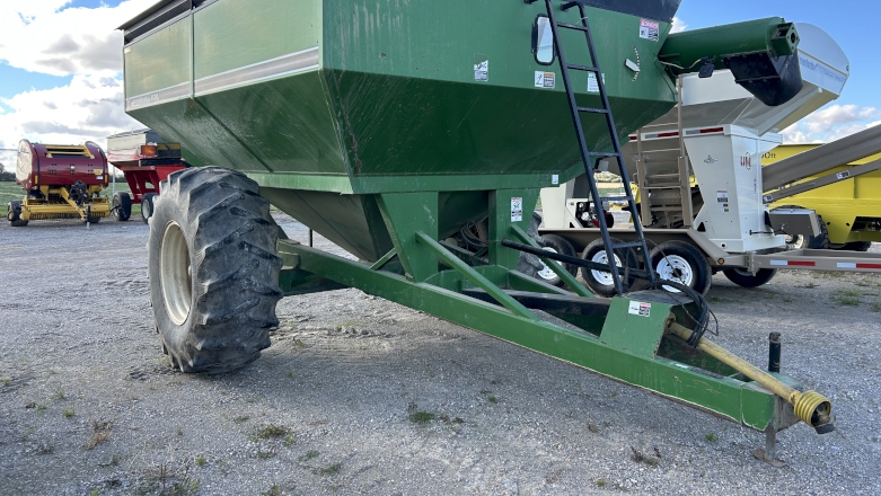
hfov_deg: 66.0
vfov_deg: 40.0
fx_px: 678
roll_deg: -0.8
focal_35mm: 29
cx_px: 437
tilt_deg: -0.7
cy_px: 198
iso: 50
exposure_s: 1/674
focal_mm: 5.7
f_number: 1.5
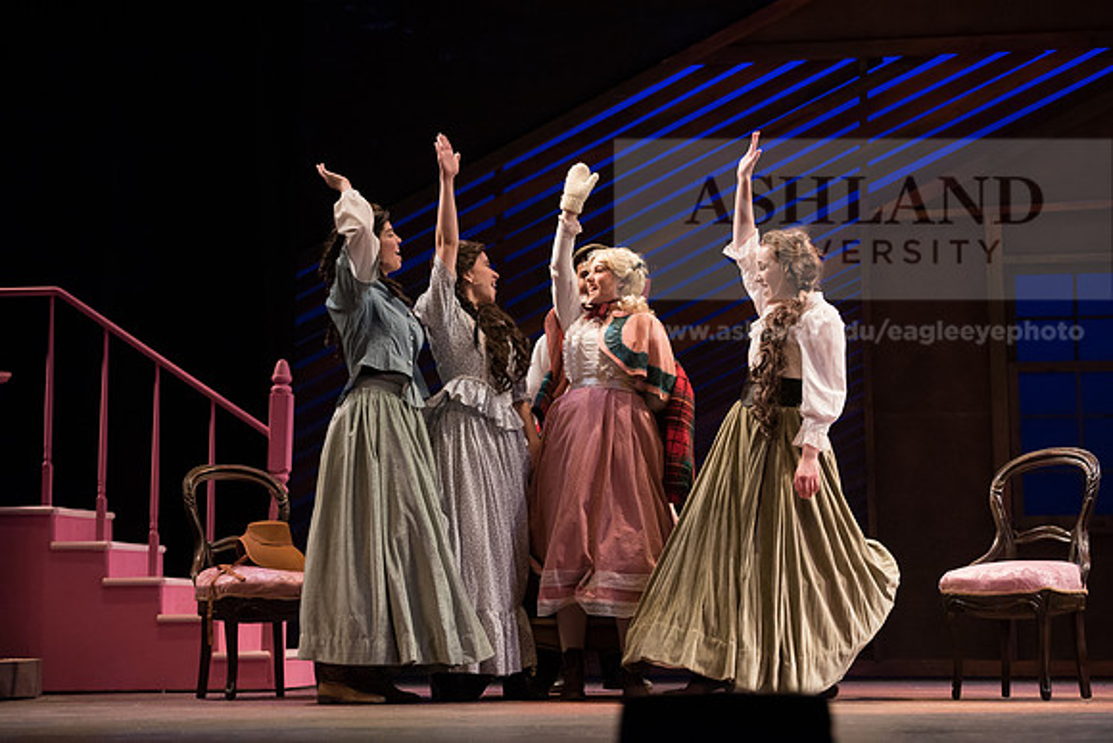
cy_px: 372
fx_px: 2938
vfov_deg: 14.4
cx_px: 556
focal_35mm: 95
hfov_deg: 21.5
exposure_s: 1/400
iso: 3200
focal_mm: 95
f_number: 4
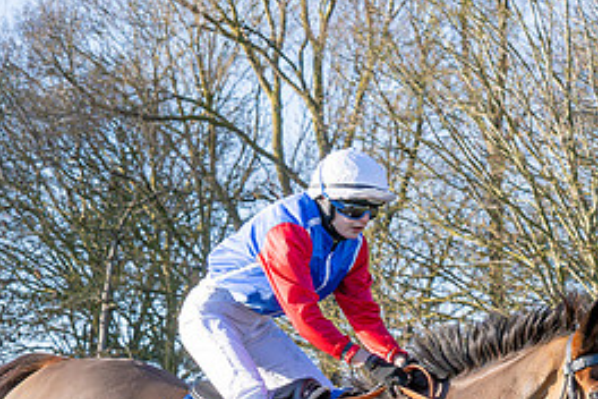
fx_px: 3339
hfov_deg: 10.2
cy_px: 586
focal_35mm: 201
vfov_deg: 6.7
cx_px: 158
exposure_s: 1/1250
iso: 400
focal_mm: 37
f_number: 5
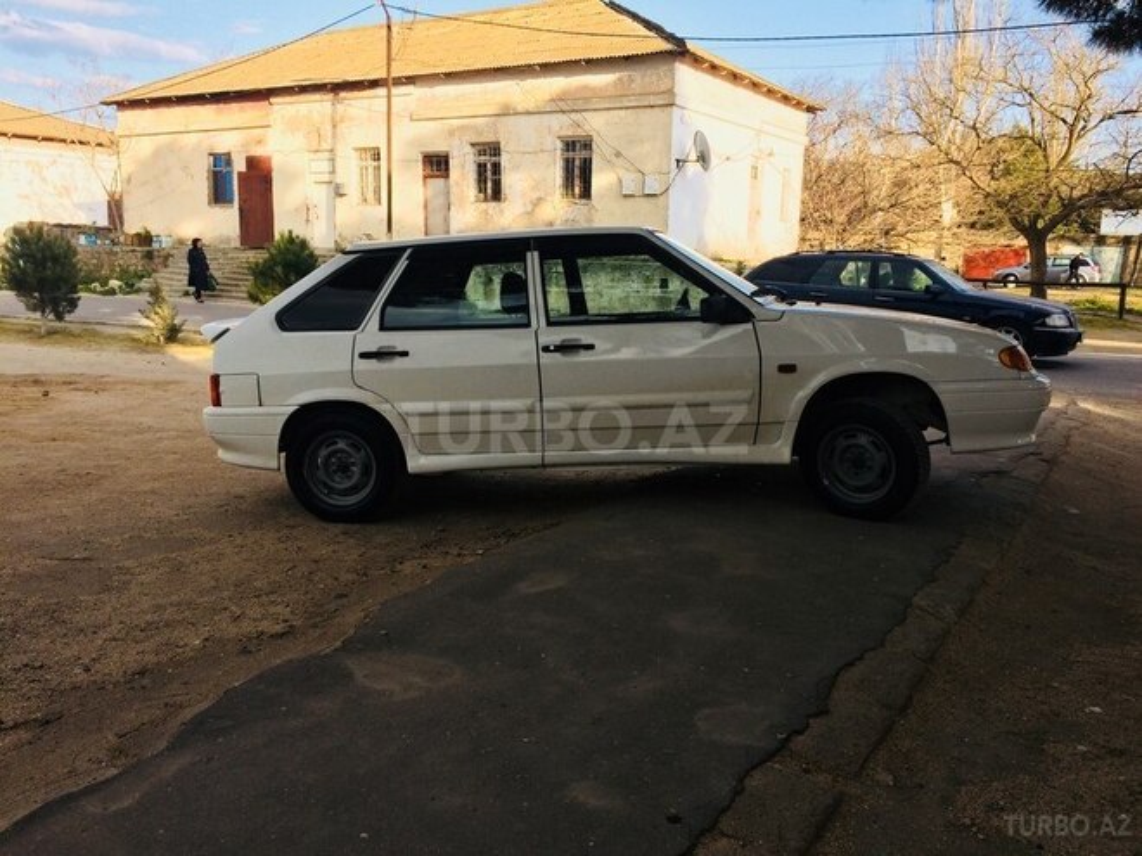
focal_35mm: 29
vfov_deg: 48.2
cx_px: 571
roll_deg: -2.3
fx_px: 957
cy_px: 428
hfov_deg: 61.7
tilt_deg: -10.2
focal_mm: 4.15
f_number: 2.2
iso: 32
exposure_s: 1/933
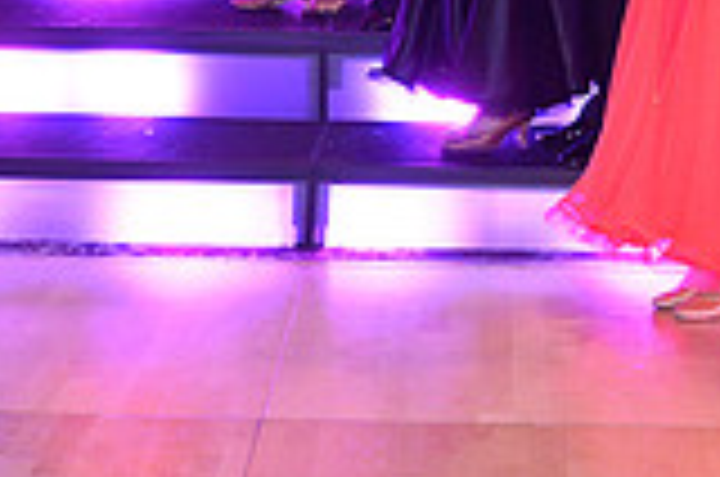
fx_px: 2315
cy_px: -290
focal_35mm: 116
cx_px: 472
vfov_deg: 11.2
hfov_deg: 17.6
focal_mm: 32
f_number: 5
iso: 2000
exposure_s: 1/250
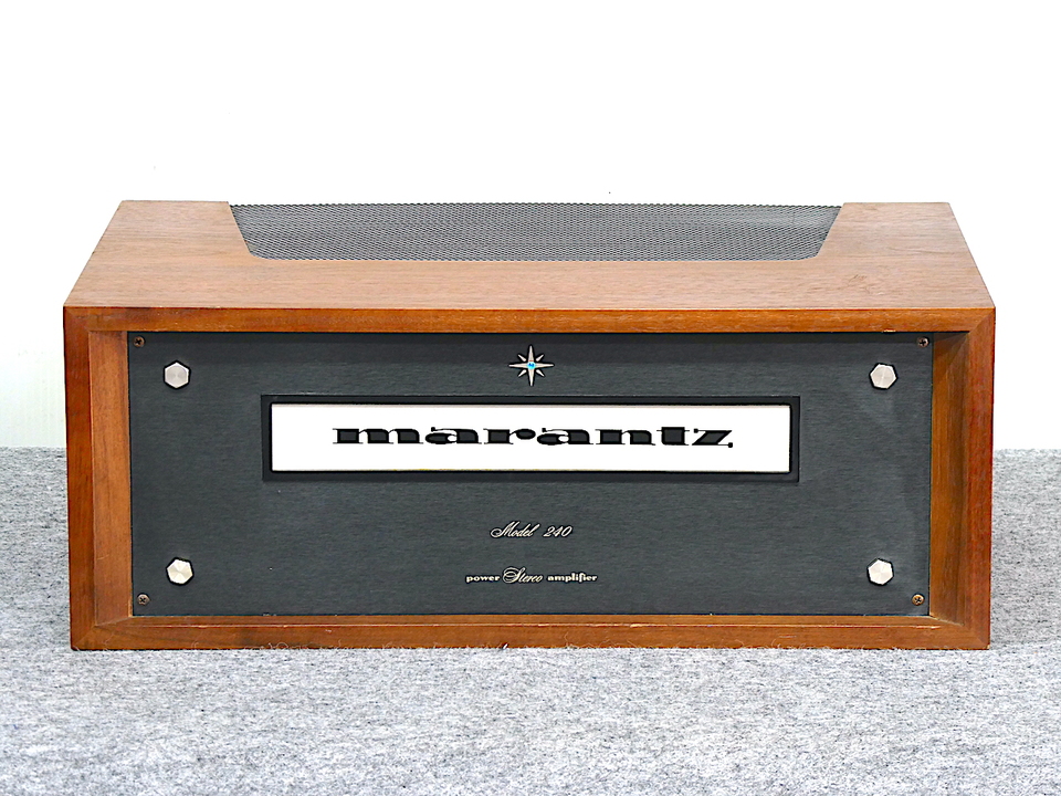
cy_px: 398
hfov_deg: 14.6
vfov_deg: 11.0
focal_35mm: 135
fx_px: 4138
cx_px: 530
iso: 200
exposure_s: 1/6
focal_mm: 24.2
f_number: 5.3
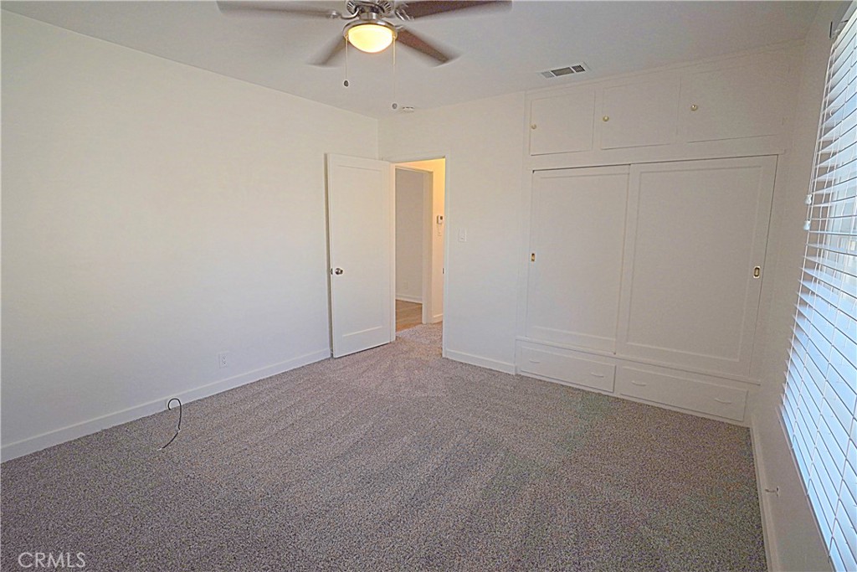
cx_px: 428
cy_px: 286
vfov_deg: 77.3
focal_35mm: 15
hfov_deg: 100.4
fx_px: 357
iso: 640
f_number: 9
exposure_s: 1/60
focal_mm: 10
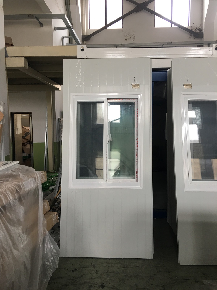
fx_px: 242
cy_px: 145
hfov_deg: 48.2
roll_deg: +0.6
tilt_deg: -3.1
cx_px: 108
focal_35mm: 29
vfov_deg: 61.7
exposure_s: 1/33
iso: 40
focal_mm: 4.15
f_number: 2.2
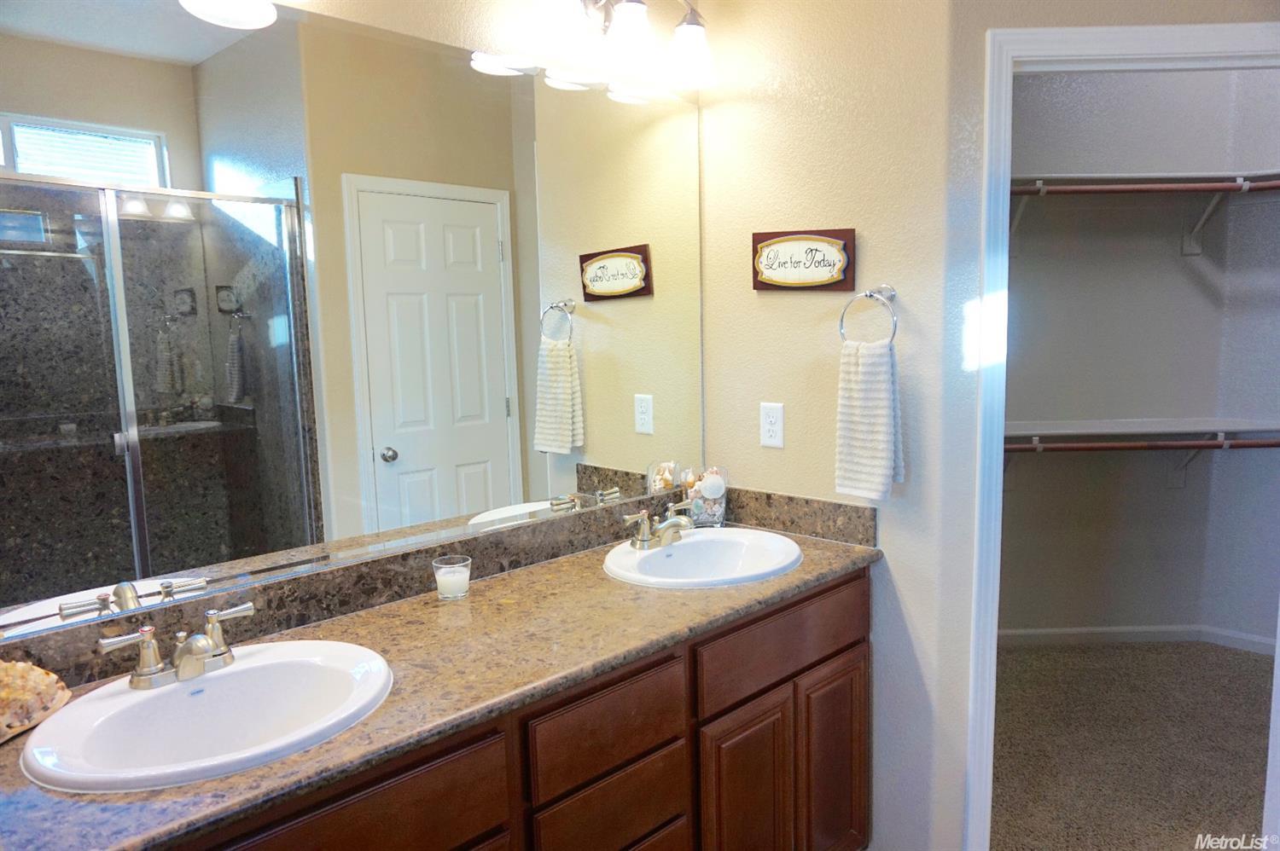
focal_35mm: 24
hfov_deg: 73.8
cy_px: 426
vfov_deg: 53.1
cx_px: 640
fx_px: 853
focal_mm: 16
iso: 200
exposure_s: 1/60
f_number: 4
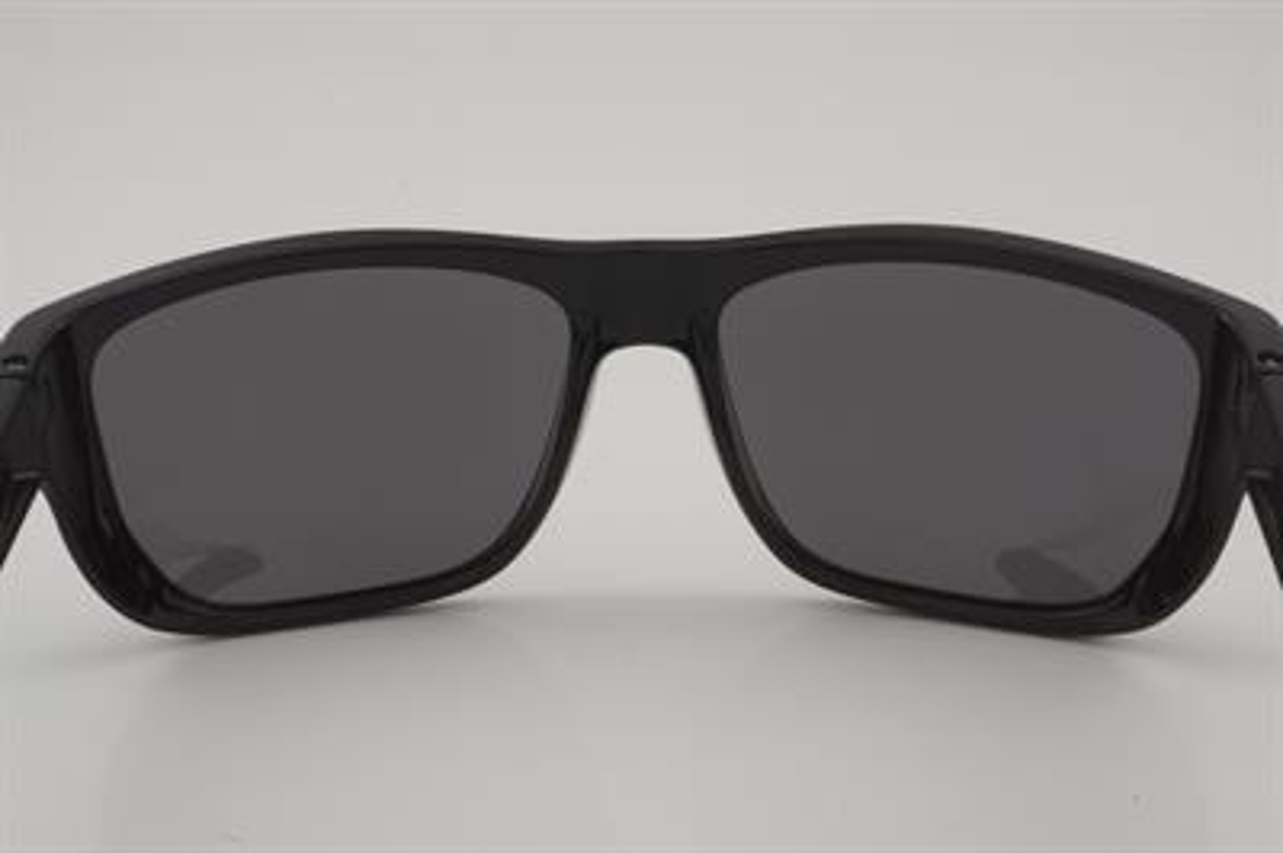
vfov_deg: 22.6
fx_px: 2137
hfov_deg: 33.4
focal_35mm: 60
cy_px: 426
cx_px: 642
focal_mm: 40
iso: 100
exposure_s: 1/3
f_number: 32
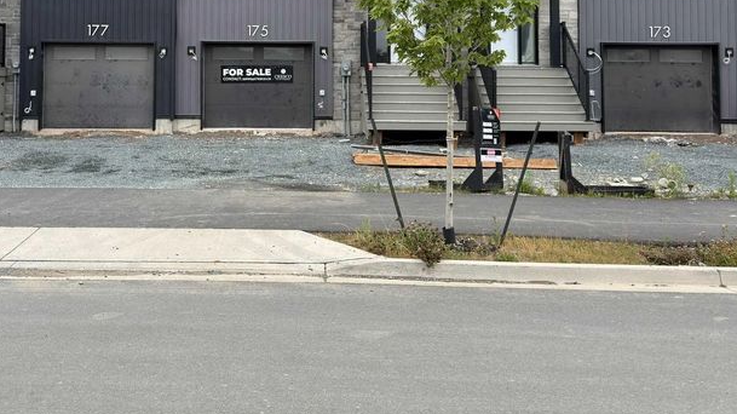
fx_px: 860
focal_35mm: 44
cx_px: 283
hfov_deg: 46.1
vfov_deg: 26.2
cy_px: 42
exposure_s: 1/3226
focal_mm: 6.76
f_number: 1.78
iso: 80
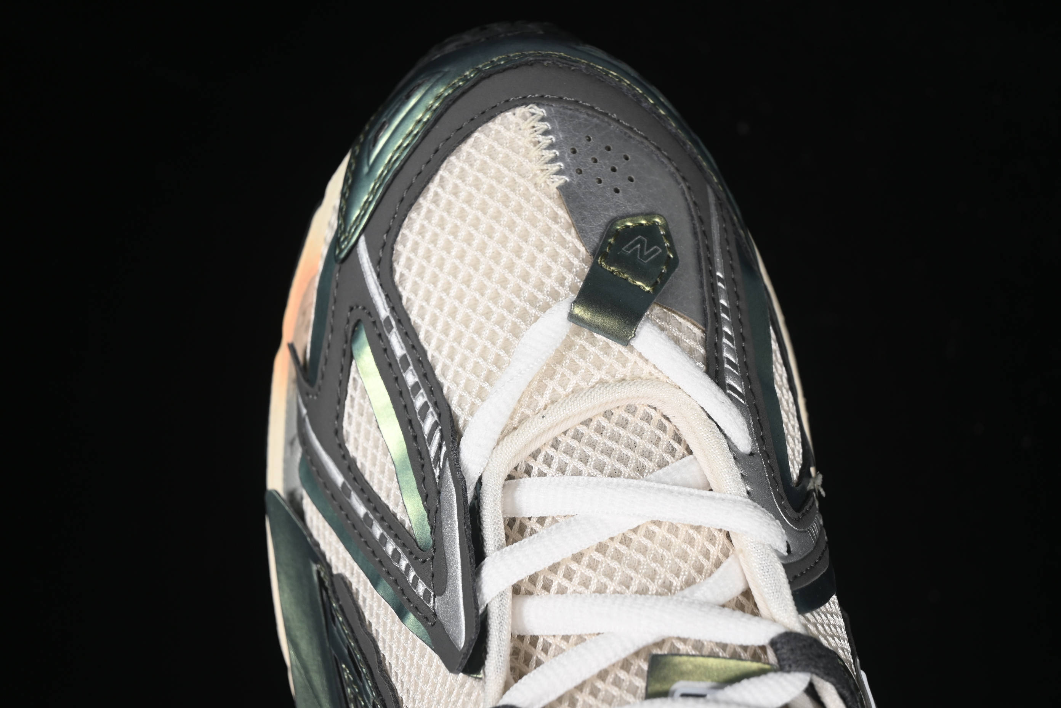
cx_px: 530
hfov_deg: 27.0
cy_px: 354
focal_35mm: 75
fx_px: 2210
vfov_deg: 18.2
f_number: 6.3
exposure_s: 1/60
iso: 160
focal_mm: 50
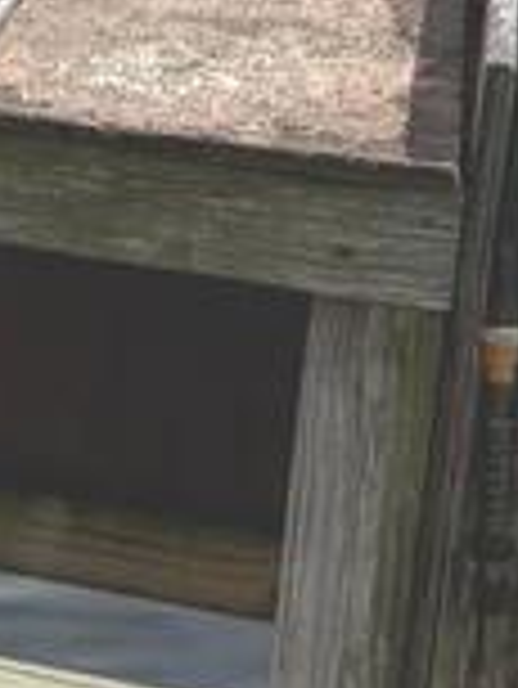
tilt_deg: -12.6
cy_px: -103
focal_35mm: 169
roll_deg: -2.4
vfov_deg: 11.5
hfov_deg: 8.2
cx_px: -680
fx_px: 3367
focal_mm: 6.76
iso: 80
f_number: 1.78
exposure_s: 1/8130
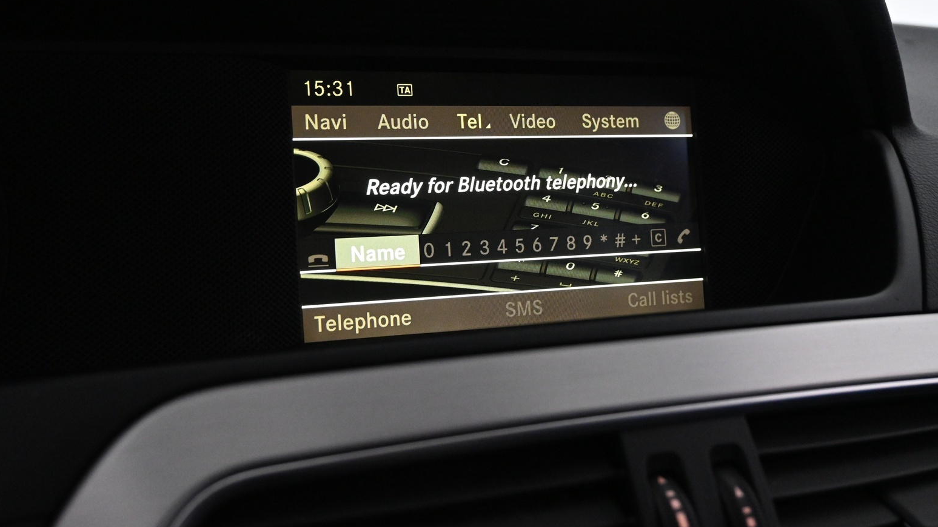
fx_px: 859
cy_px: 222
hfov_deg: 57.2
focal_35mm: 35
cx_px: 488
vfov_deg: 34.1
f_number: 4.5
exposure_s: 1/80
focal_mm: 21
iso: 3200
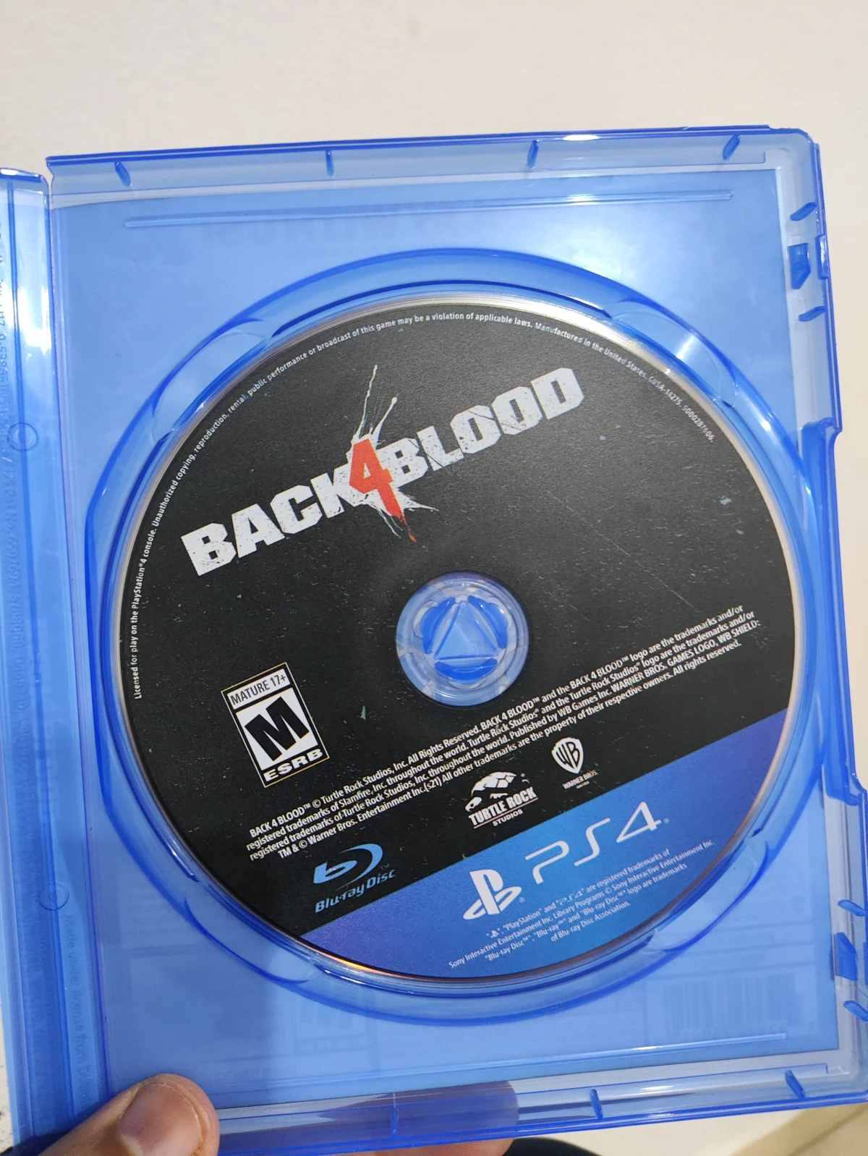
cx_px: 434
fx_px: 802
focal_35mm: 24
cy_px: 578
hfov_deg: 56.9
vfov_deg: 71.6
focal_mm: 4.68
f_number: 1.8
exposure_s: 1/24
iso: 634
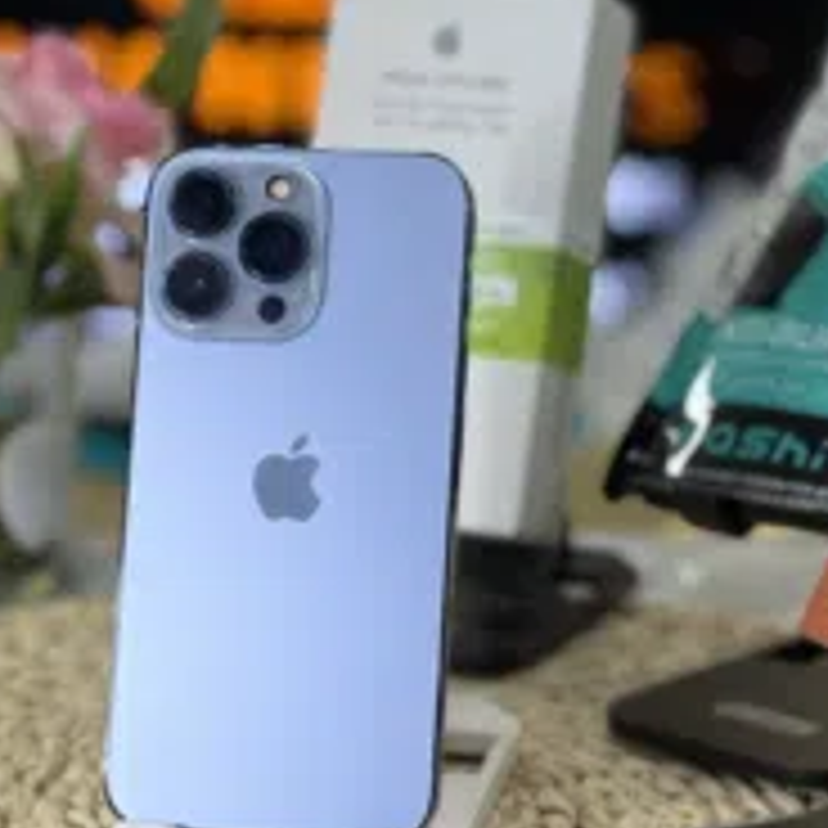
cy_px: 414
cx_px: 418
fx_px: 2490
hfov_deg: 18.9
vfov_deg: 18.9
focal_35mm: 92
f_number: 1.78
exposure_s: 1/330
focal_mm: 6.76
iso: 64
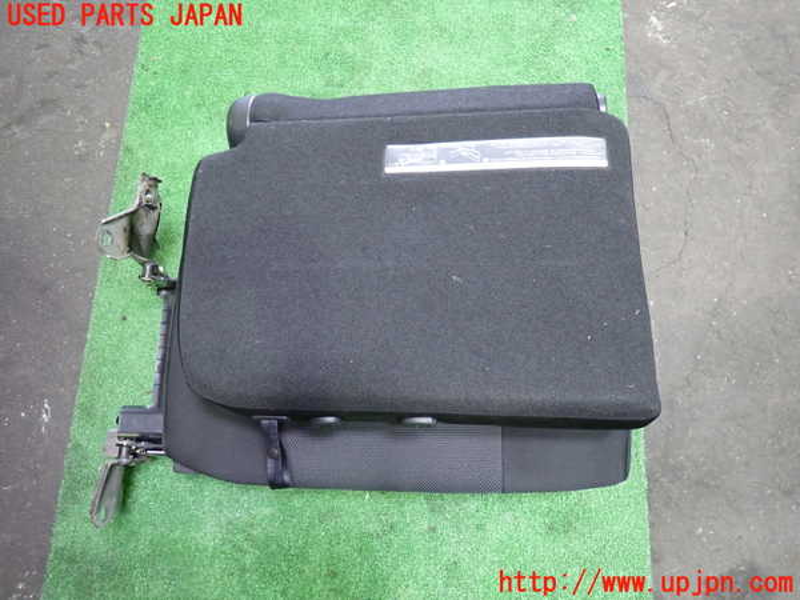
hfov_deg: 69.4
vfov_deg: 54.9
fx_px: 578
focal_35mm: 25
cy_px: 300
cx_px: 400
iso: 400
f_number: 2
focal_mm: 4.5
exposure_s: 1/30
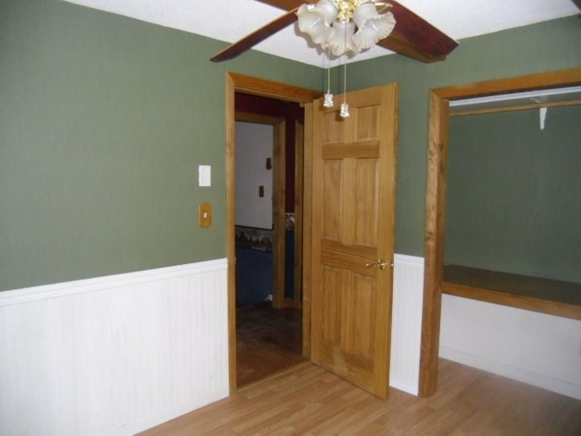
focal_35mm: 27
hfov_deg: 65.3
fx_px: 453
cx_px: 290
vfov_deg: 51.4
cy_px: 218
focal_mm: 4.9
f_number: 3.2
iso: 400
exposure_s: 1/60
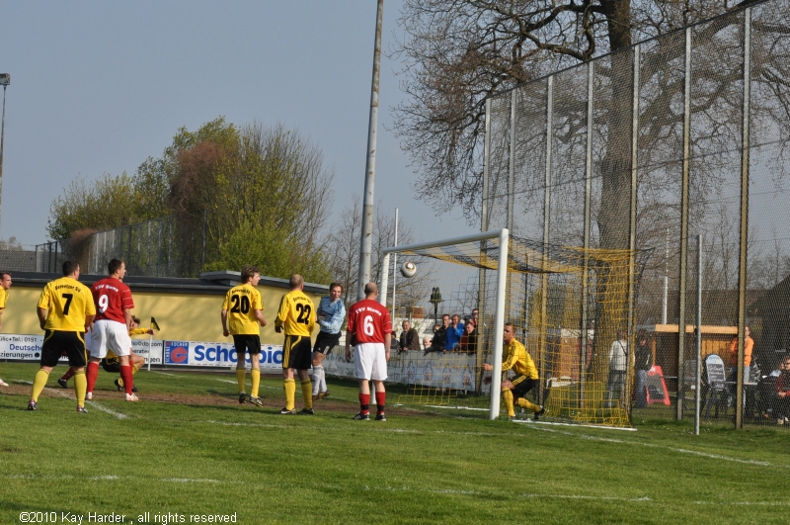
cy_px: 262
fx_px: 2465
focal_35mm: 112
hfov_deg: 18.2
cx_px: 395
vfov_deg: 12.1
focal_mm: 75
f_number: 13
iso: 800
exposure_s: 1/1000
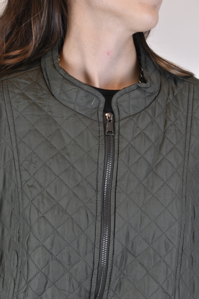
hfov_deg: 23.8
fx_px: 473
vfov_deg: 35.1
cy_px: 150
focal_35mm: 57
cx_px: 100
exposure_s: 1/50
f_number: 13
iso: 1600
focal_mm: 38
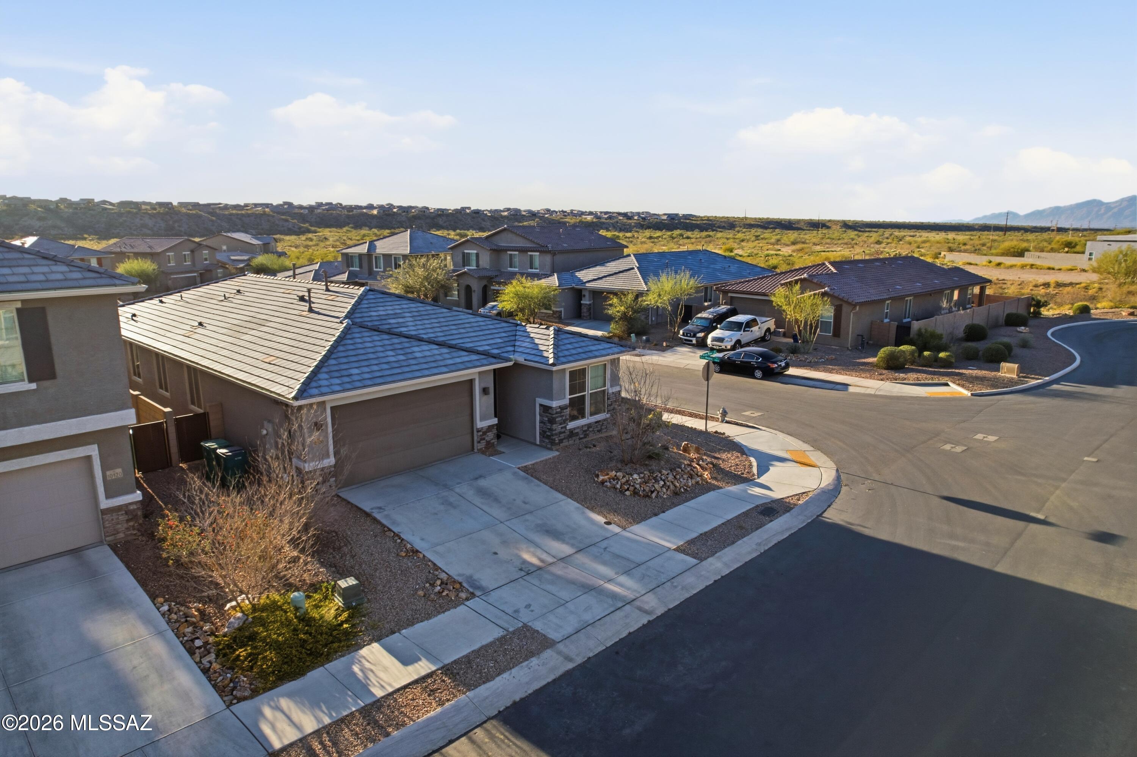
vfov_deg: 57.2
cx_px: 568
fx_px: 695
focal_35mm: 22
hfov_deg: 78.6
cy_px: 378
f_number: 2.8
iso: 110
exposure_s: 1/2500
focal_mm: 8.4
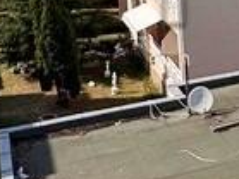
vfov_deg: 14.0
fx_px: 711
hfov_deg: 16.8
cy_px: -19
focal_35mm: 103
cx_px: 387
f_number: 2.2
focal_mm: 2.22
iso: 50
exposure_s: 1/2674
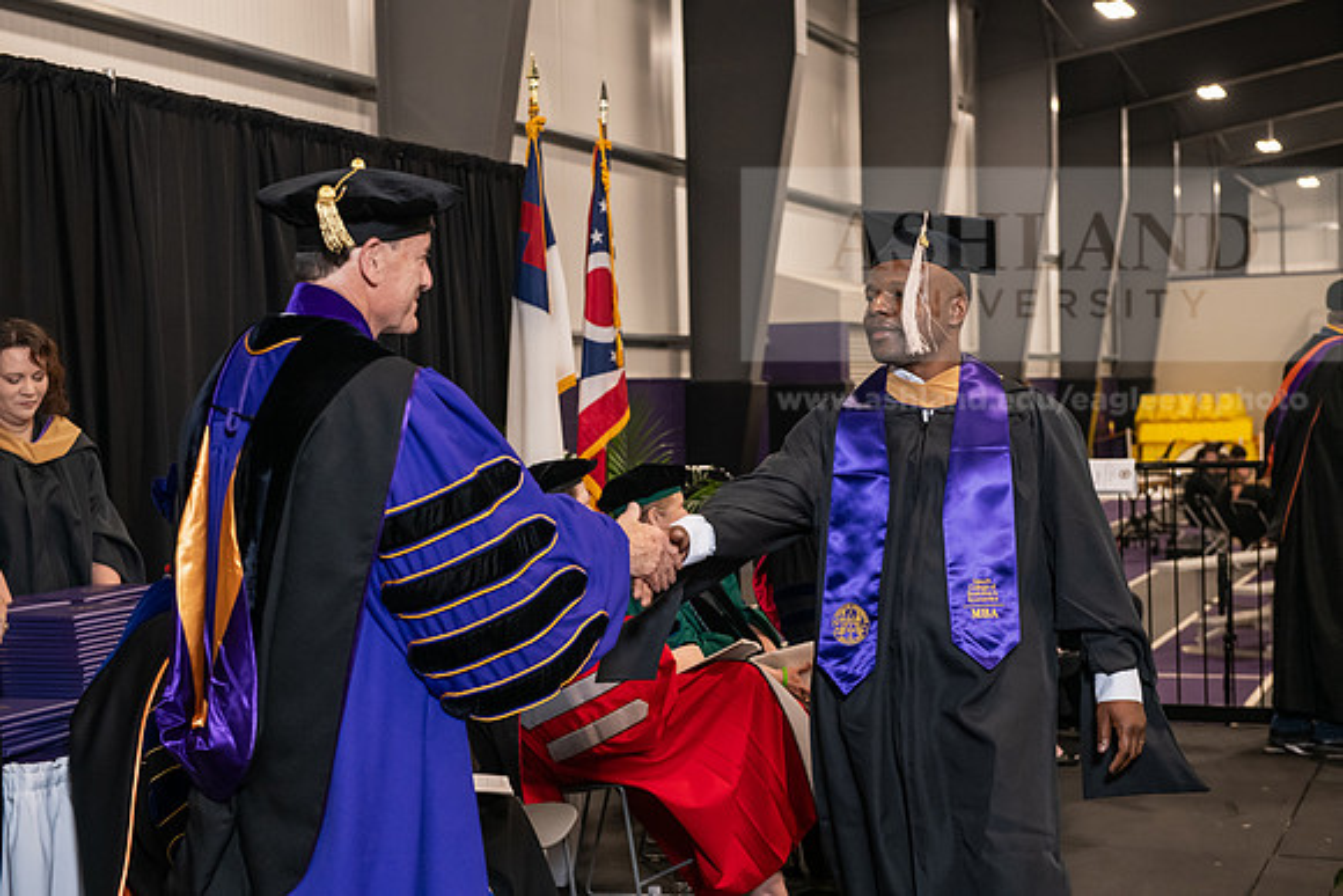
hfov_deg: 33.4
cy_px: 448
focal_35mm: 60
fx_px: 2239
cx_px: 672
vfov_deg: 22.6
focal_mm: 60
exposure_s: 1/125
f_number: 5
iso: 2000
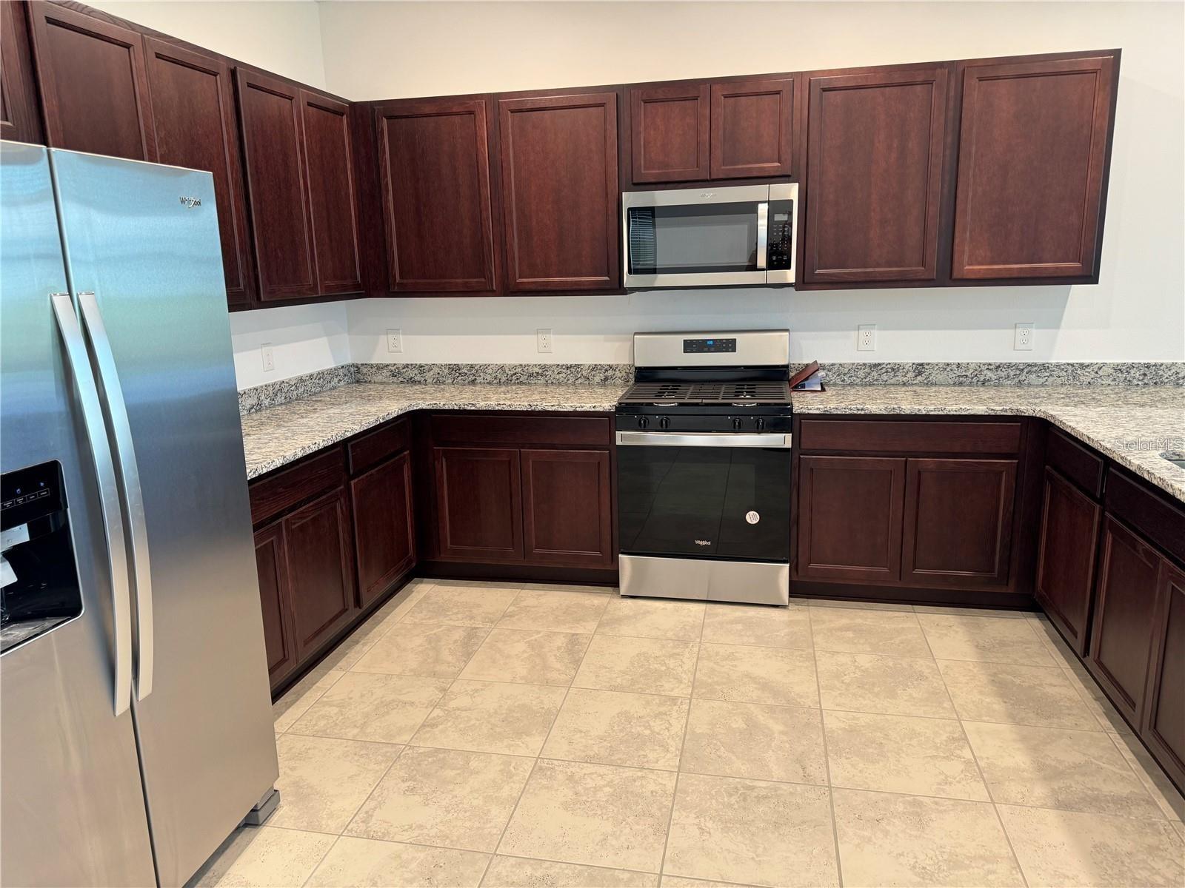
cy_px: 444
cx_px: 592
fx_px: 822
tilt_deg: -12.0
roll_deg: +1.4
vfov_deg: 56.8
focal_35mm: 24
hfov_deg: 71.6
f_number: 1.78
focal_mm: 6.86
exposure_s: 1/60
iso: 160
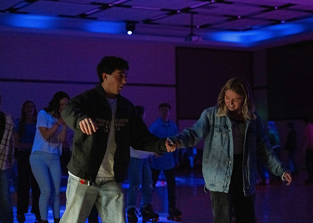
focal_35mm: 86
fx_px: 764
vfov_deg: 16.6
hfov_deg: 23.2
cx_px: 145
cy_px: 112
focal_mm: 82
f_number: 2.8
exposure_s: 1/125
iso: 6400
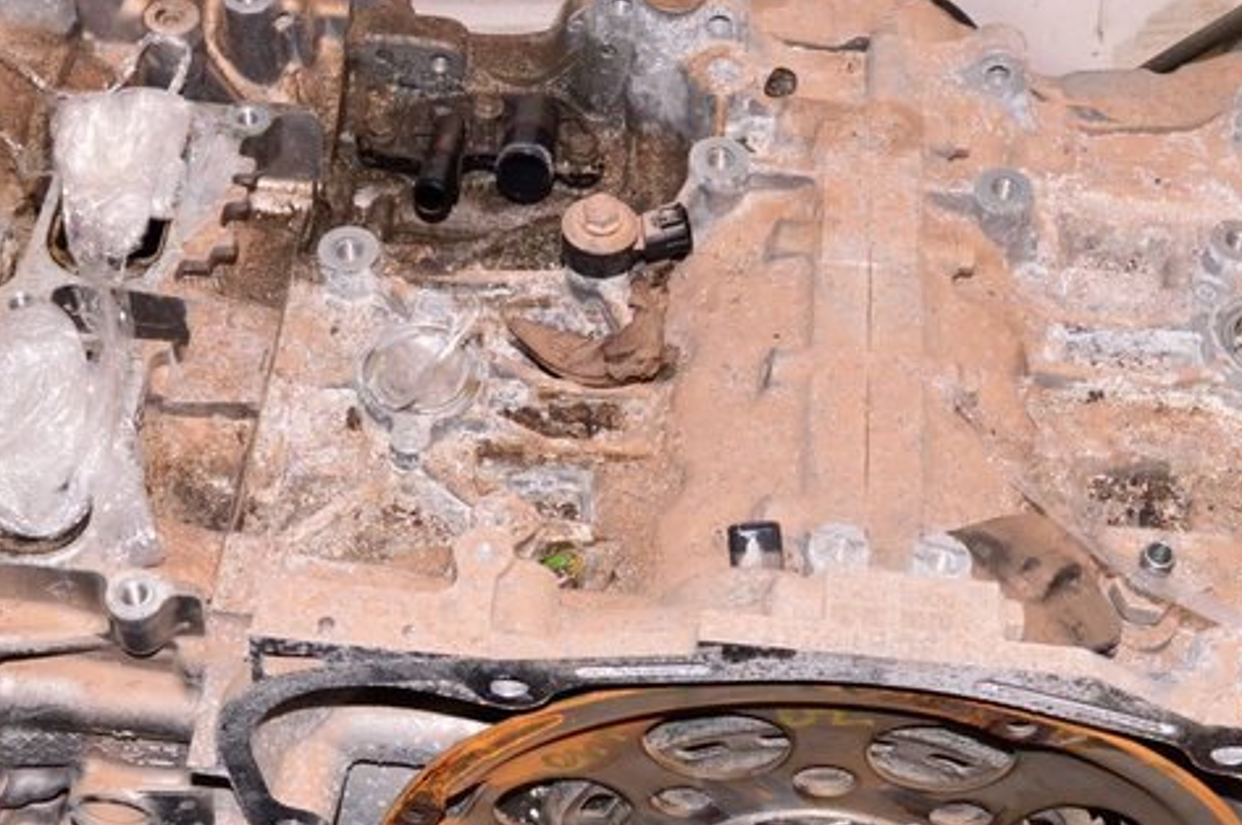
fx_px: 2239
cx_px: 730
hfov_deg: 30.9
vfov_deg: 20.8
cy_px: 275
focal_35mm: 65
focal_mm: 20
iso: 1600
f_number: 8
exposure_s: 1/160
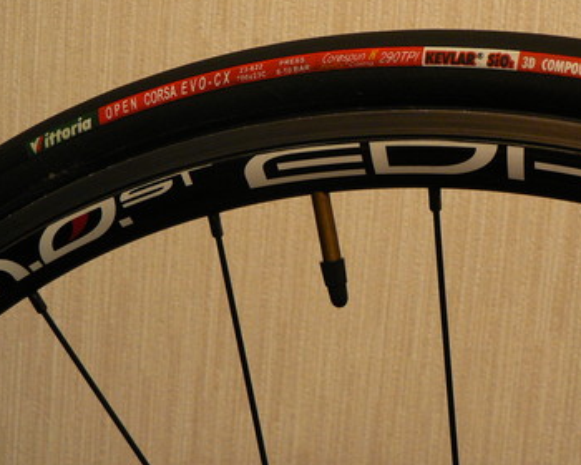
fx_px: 1857
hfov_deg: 17.8
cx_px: 340
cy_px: 189
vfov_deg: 14.3
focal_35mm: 108
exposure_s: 1/4
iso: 200
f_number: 3.2
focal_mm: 14.3
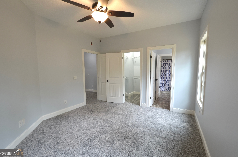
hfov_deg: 100.5
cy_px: 78
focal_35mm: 15
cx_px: 119
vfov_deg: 77.1
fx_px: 99
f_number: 9
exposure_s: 1/3
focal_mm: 10
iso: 200
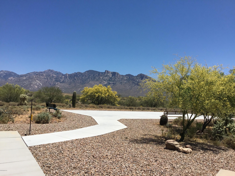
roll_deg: -2.5
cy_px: 88
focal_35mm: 31
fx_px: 210
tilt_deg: +2.4
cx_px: 118
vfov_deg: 45.4
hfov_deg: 58.4
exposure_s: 1/2809
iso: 25
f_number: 2.4
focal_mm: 3.3
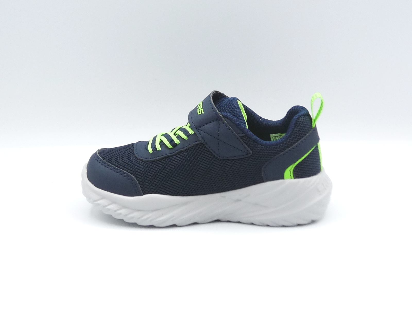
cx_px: 206
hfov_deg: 38.2
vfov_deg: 29.1
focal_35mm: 50
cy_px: 154
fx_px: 595
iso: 100
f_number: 4
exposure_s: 1/160
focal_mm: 5
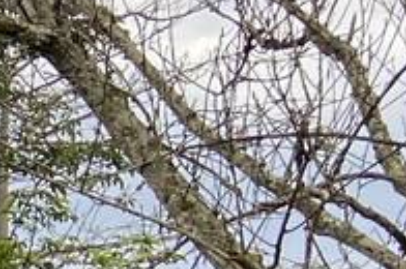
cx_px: -974
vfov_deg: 6.5
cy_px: 675
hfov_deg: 8.1
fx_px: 2241
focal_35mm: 199
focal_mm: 4.25
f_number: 1.8
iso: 32
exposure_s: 1/203
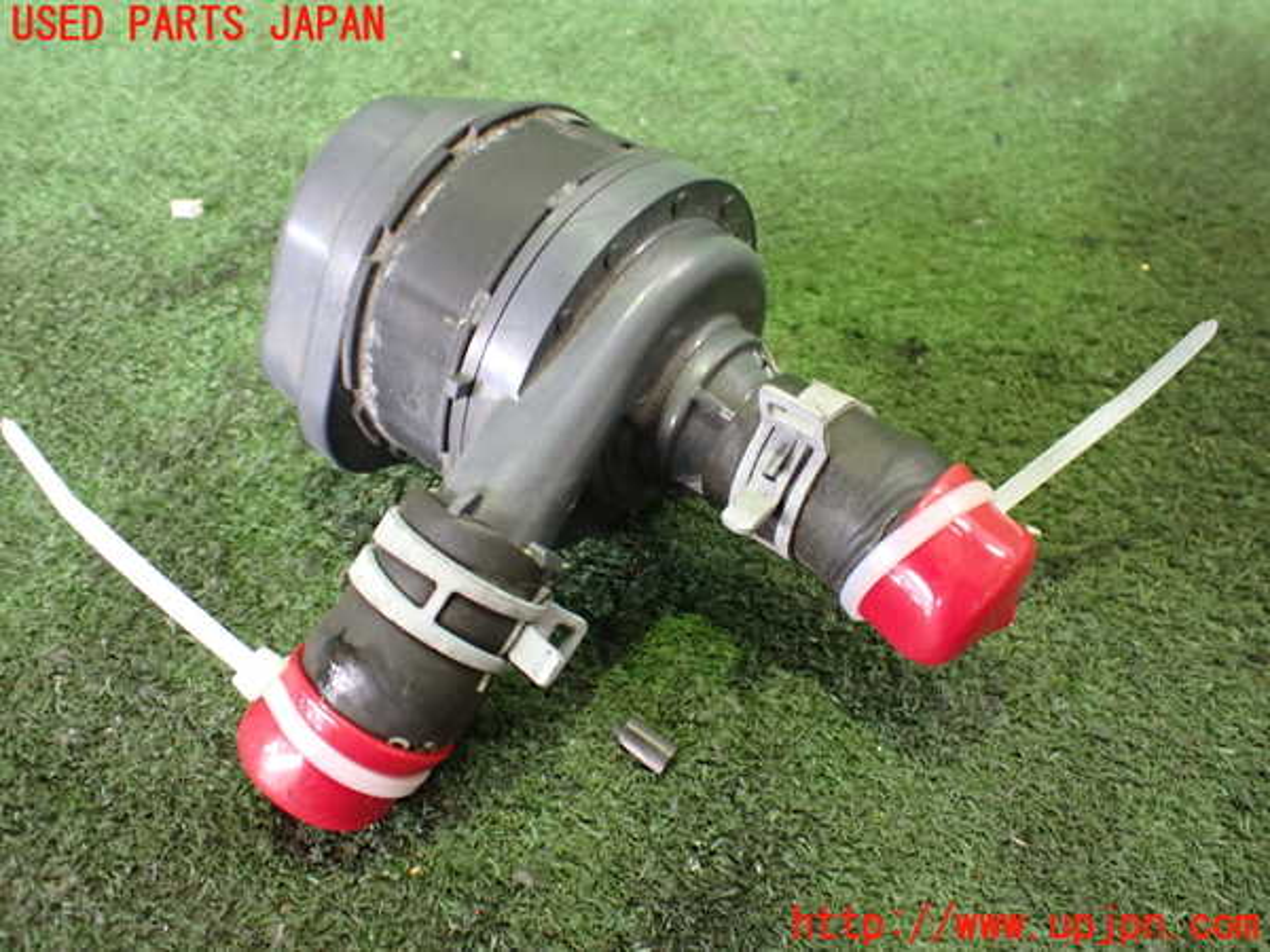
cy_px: 476
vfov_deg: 46.8
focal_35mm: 30
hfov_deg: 60.0
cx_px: 635
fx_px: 1101
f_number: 2.3
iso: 800
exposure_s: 1/40
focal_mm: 5.4
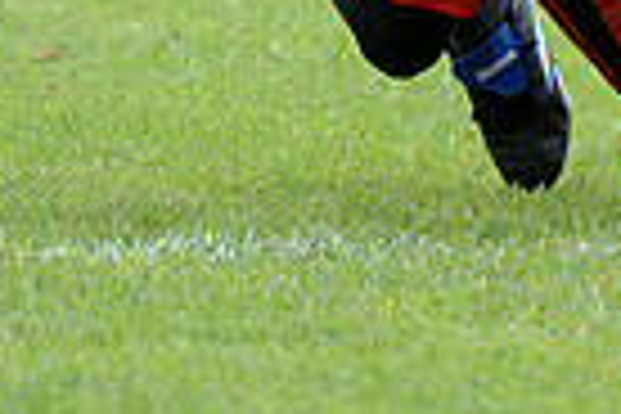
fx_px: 19594
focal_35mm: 1136
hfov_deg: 1.8
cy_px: -439
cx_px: 482
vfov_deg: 1.2
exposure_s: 1/640
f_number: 4
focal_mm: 270
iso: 400
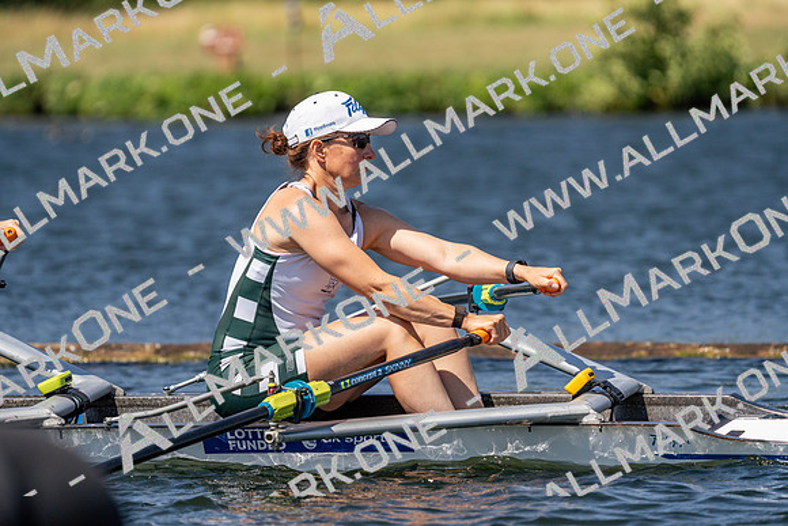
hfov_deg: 5.5
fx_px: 8232
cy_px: 263
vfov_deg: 3.7
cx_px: 394
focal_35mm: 376
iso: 250
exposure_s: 1/2000
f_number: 6.3
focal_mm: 376
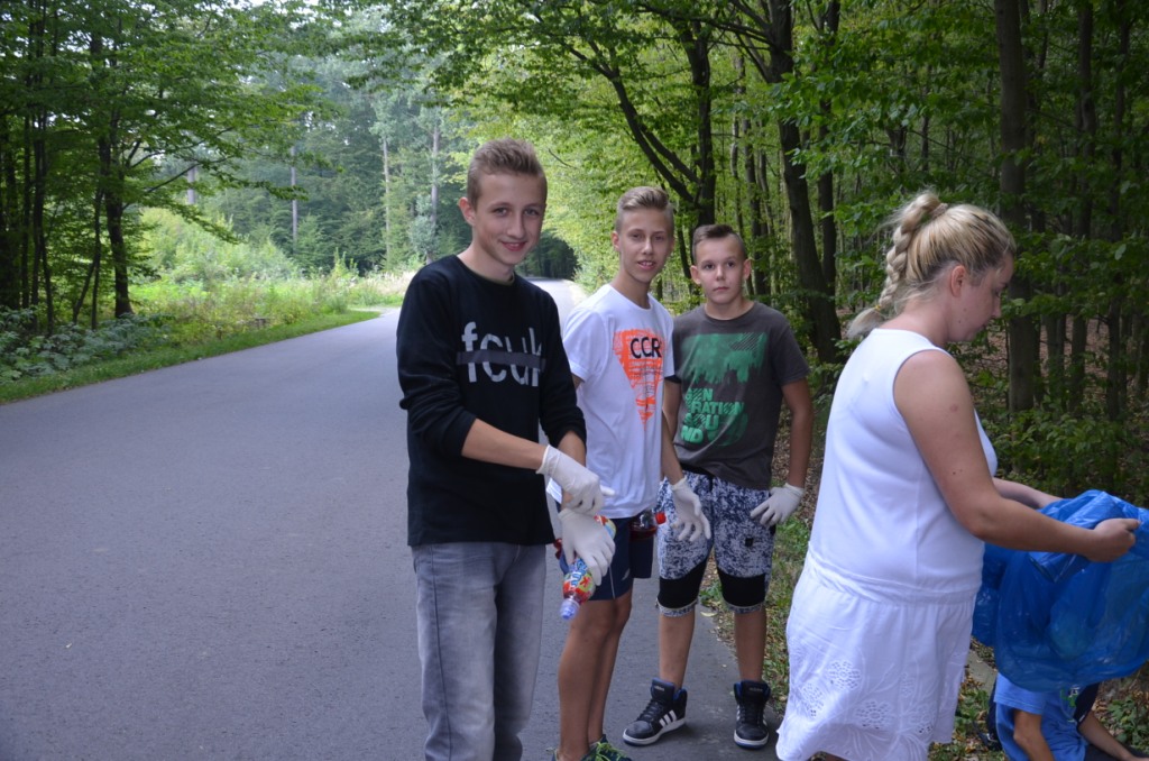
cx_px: 574
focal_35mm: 36
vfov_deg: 36.7
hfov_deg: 53.2
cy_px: 380
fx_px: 1146
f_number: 5.6
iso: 400
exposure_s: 1/125
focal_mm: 24
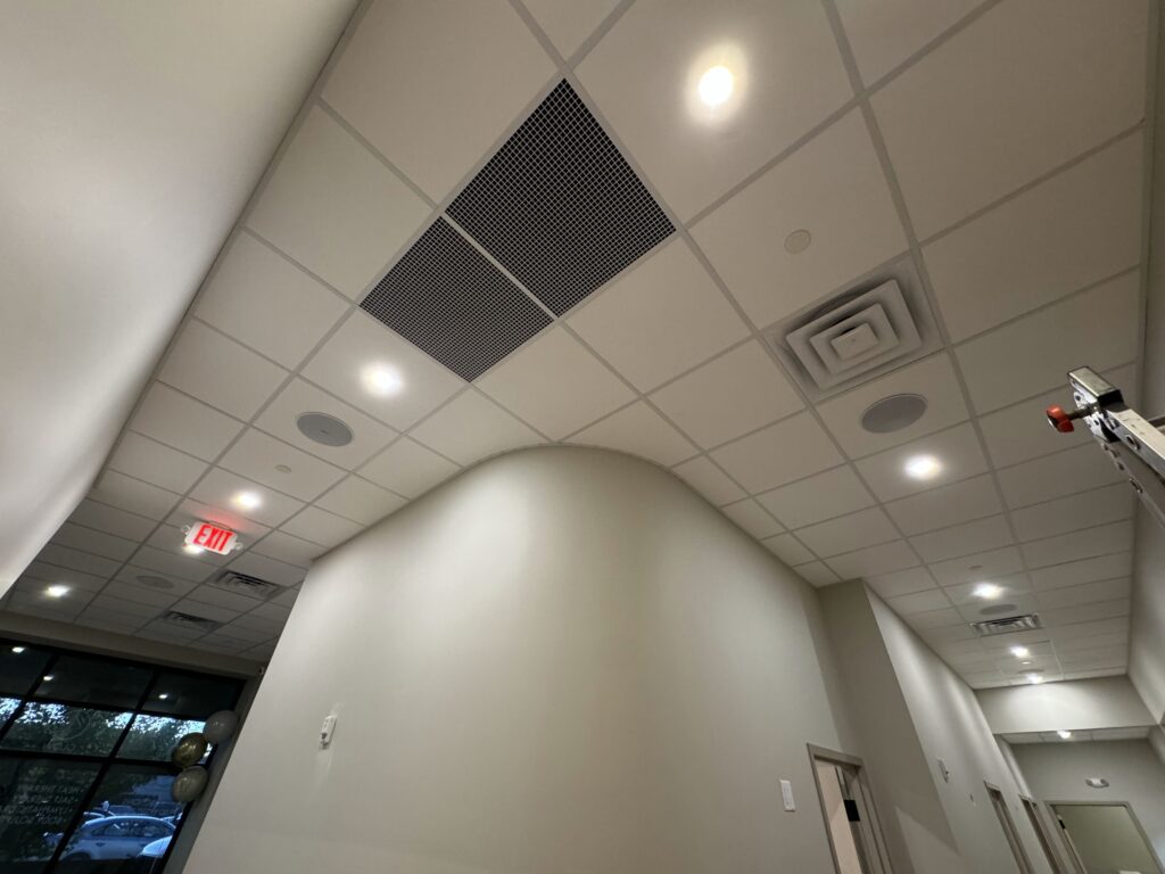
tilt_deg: +39.4
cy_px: 437
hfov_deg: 102.1
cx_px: 582
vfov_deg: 85.7
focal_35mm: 14
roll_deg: -1.5
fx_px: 471
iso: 320
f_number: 2.2
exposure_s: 1/60
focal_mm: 2.22
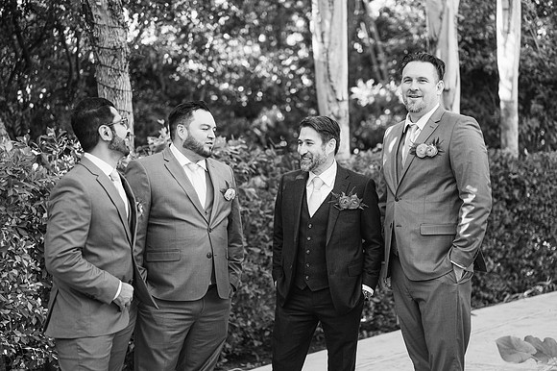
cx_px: 293
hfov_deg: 37.8
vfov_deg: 25.6
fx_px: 814
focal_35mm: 53
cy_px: 176
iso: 110
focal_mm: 50
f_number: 2
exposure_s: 1/125
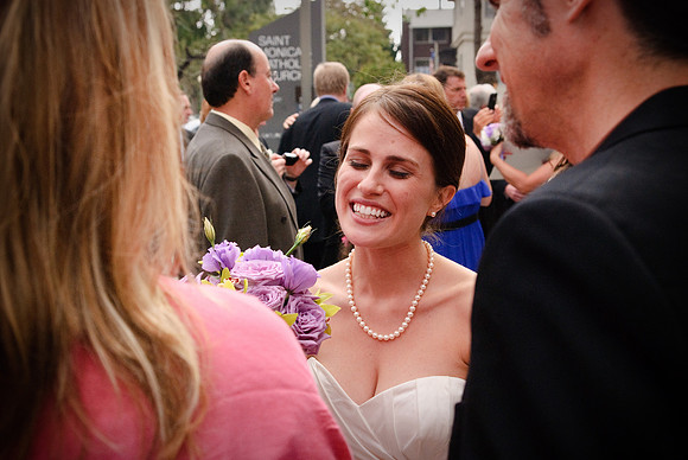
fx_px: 976
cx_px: 344
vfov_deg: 26.5
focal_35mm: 51
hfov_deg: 38.8
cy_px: 230
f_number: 5.6
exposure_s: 1/1250
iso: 800
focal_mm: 34
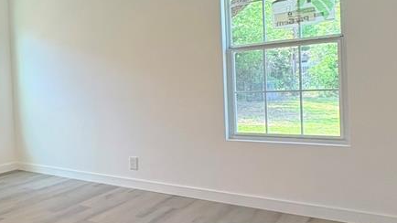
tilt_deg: +0.2
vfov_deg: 32.8
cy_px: 98
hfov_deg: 47.7
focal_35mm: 36
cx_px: 18
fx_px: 379
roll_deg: +3.1
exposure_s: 1/124
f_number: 2.2
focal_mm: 2.22
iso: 100
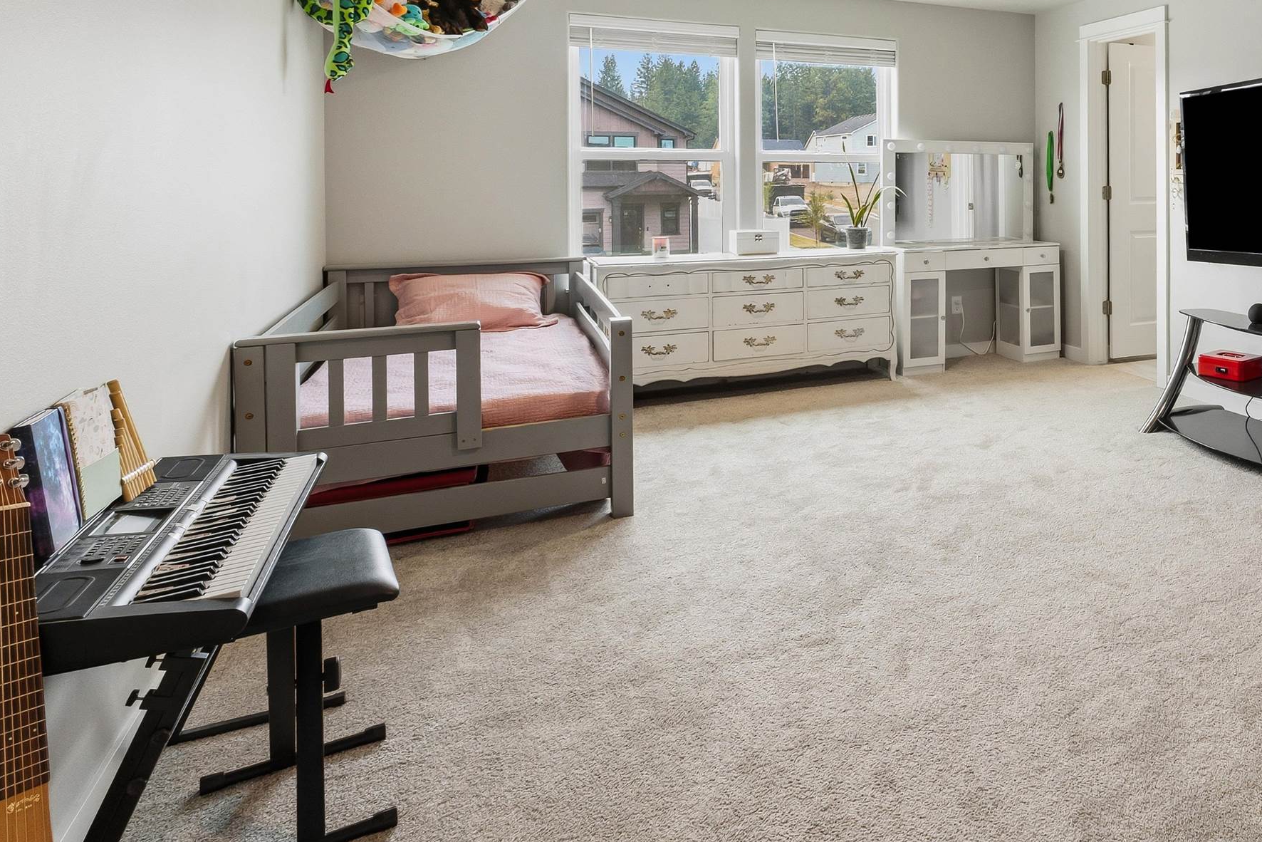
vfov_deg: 46.7
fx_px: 912
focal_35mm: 26
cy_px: 160
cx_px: 1073
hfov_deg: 61.4
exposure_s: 1/10
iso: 250
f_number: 8
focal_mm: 10
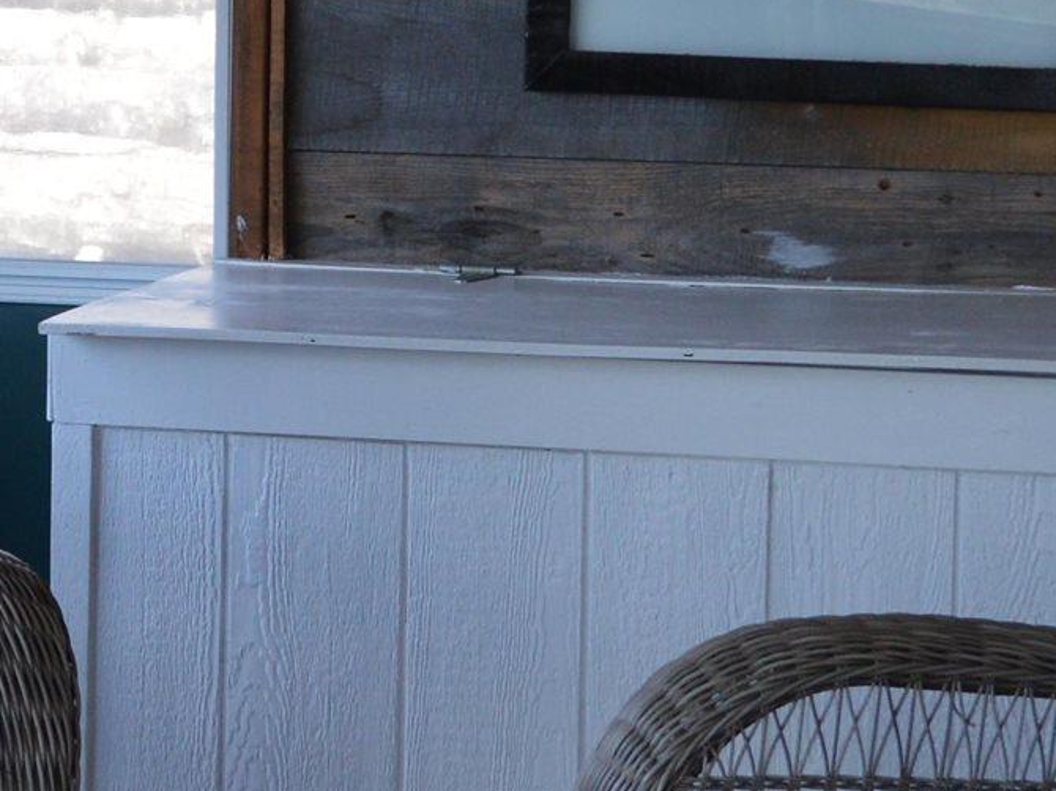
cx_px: 126
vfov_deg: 8.0
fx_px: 5642
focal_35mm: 185
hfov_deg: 10.6
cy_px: 317
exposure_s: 1/125
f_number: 5.6
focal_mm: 28
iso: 400
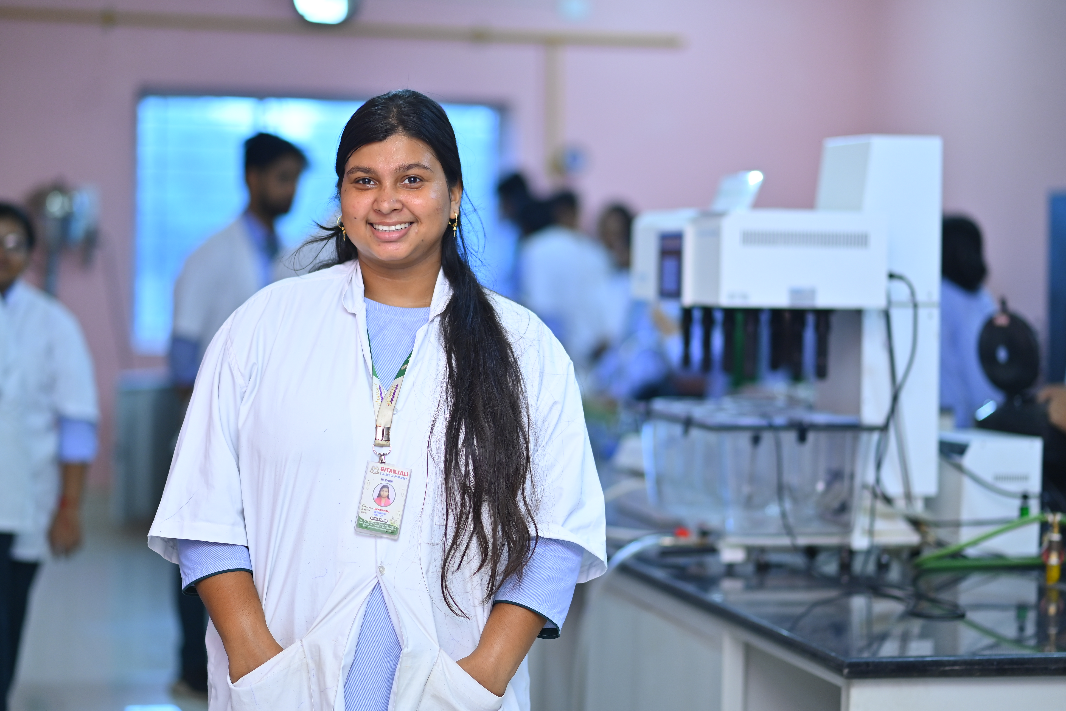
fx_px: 2518
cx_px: 533
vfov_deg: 16.1
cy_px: 356
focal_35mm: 85
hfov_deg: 23.9
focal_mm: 85
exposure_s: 1/100
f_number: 1.8
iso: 320
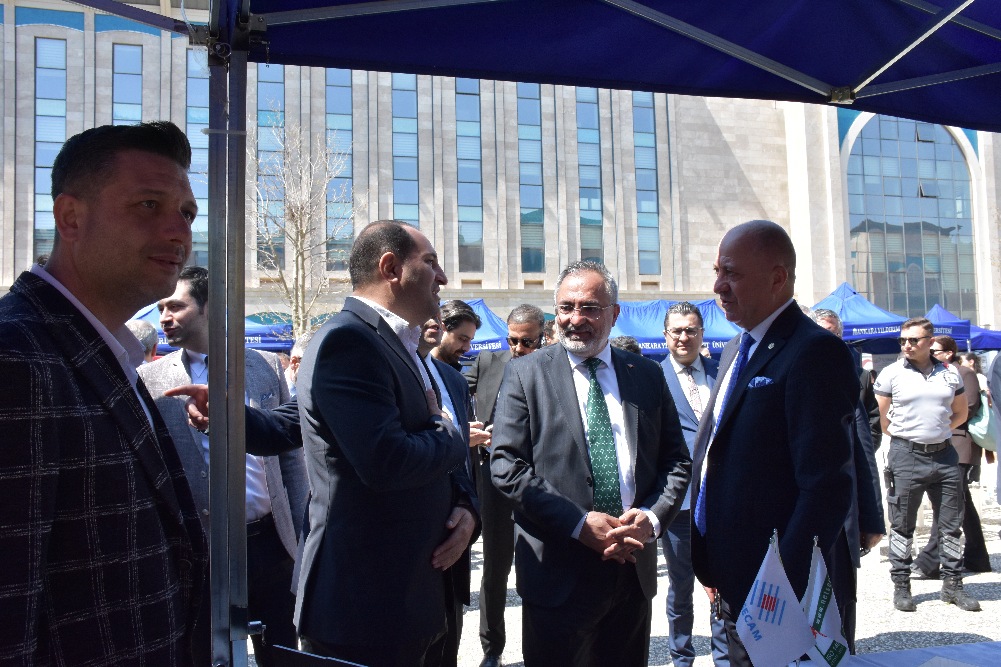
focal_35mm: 30
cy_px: 334
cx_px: 500
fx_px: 834
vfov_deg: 43.6
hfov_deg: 61.9
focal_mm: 20
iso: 1000
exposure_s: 1/500
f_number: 11
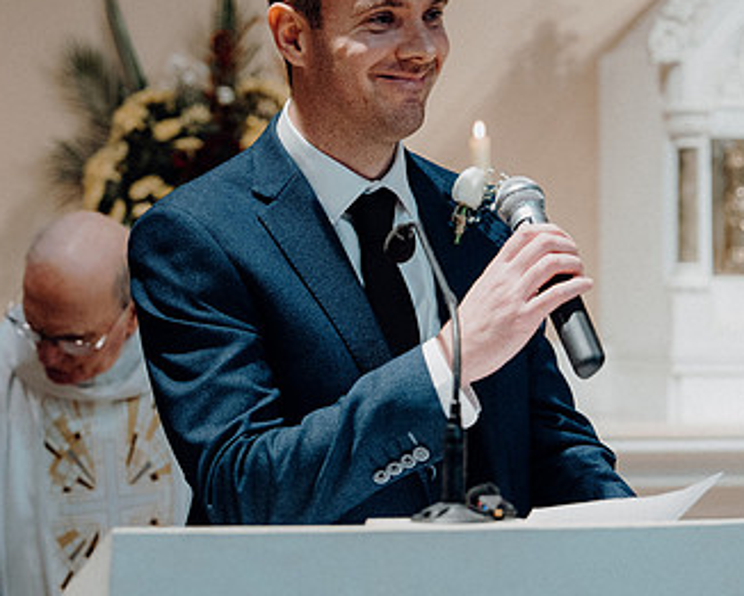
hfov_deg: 16.4
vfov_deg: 13.2
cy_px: 198
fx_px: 2577
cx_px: 452
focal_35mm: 117
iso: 1600
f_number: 3.5
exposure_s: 1/160
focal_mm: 70
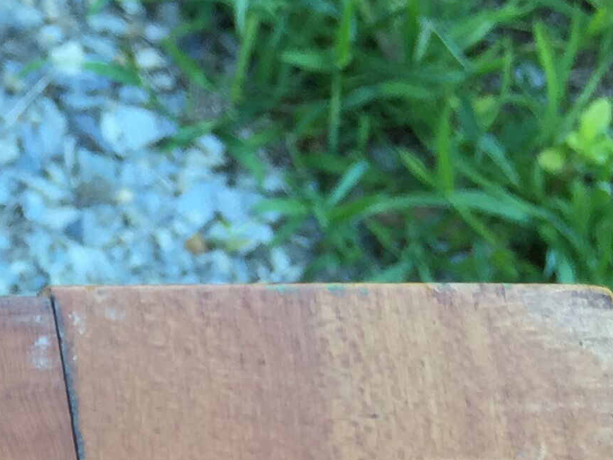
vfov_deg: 12.8
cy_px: 700
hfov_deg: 16.0
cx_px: -405
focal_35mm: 109
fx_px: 1930
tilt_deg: -71.8
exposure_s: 1/107
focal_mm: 4.15
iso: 32
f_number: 2.2
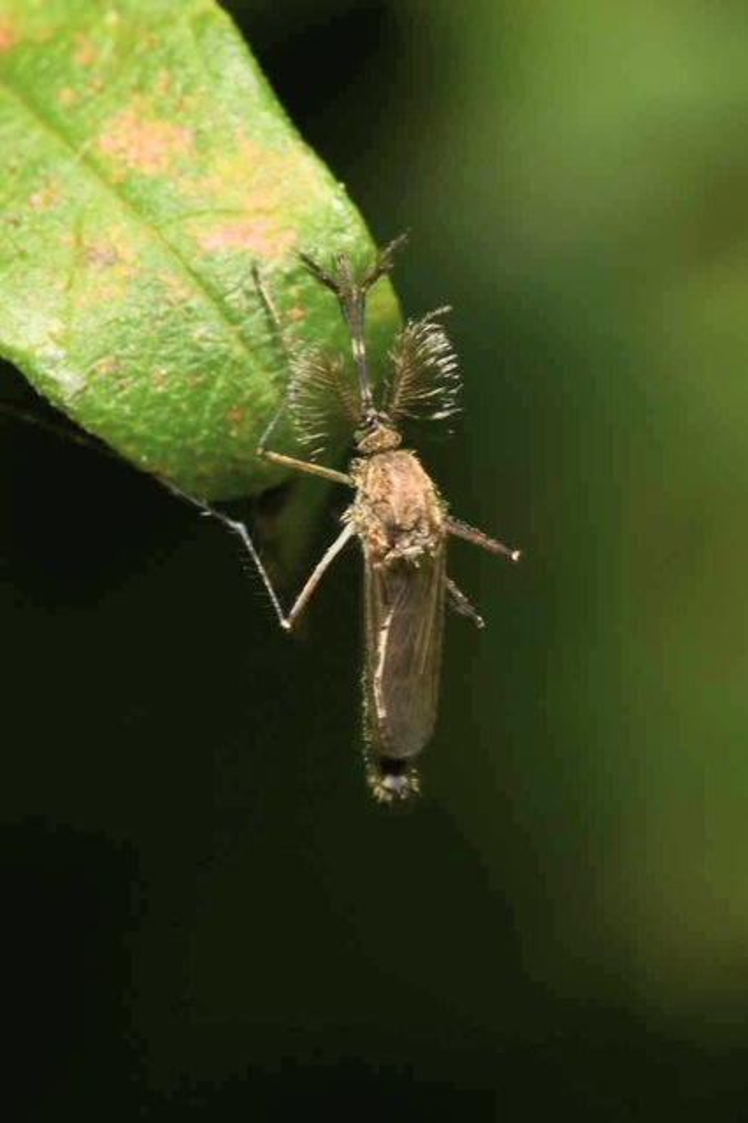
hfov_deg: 8.7
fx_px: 4914
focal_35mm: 158
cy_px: 562
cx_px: 374
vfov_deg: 13.0
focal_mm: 105
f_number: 29
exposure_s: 1/60
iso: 100
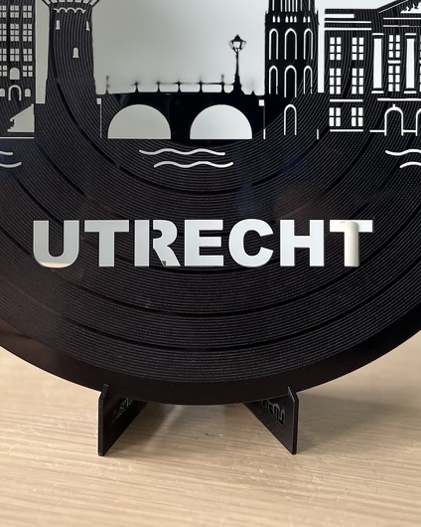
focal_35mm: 49
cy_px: 127
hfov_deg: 30.8
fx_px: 763
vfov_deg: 37.1
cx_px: 204
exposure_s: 1/60
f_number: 1.6
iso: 125
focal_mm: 5.1
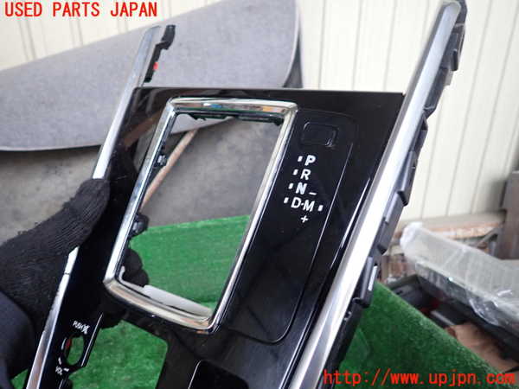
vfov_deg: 54.9
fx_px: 375
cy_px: 194
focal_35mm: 25
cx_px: 260
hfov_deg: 69.4
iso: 250
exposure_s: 1/30
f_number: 2
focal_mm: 4.5
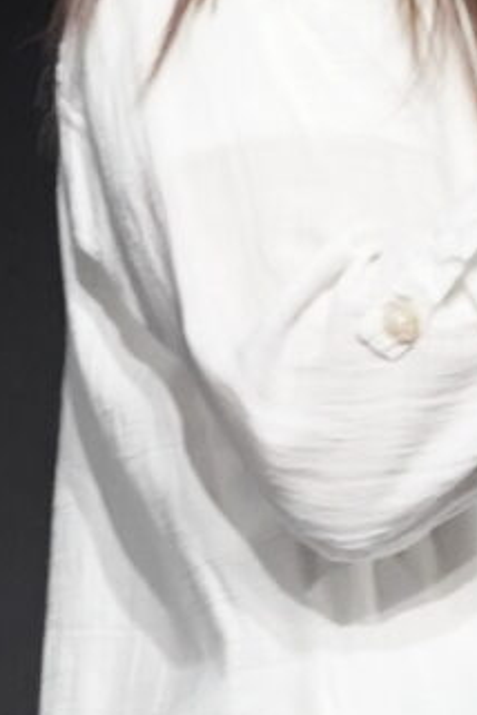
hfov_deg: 1.2
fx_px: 22040
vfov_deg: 1.9
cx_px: 520
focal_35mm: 1109
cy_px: 673
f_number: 5.6
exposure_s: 1/160
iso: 1250
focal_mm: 93
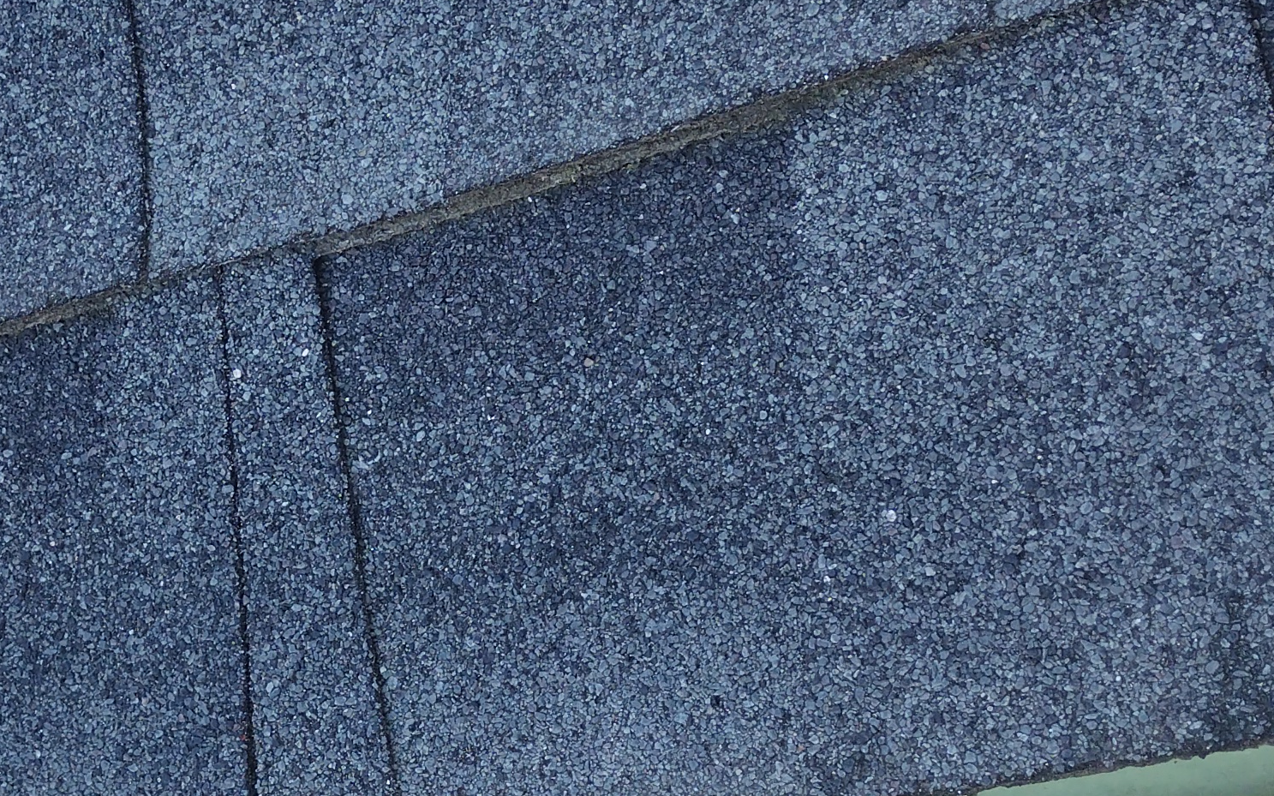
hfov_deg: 26.7
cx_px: 451
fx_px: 2673
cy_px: 844
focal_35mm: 77
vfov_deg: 16.5
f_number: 1.7
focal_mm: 4.71
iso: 110
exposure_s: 1/120
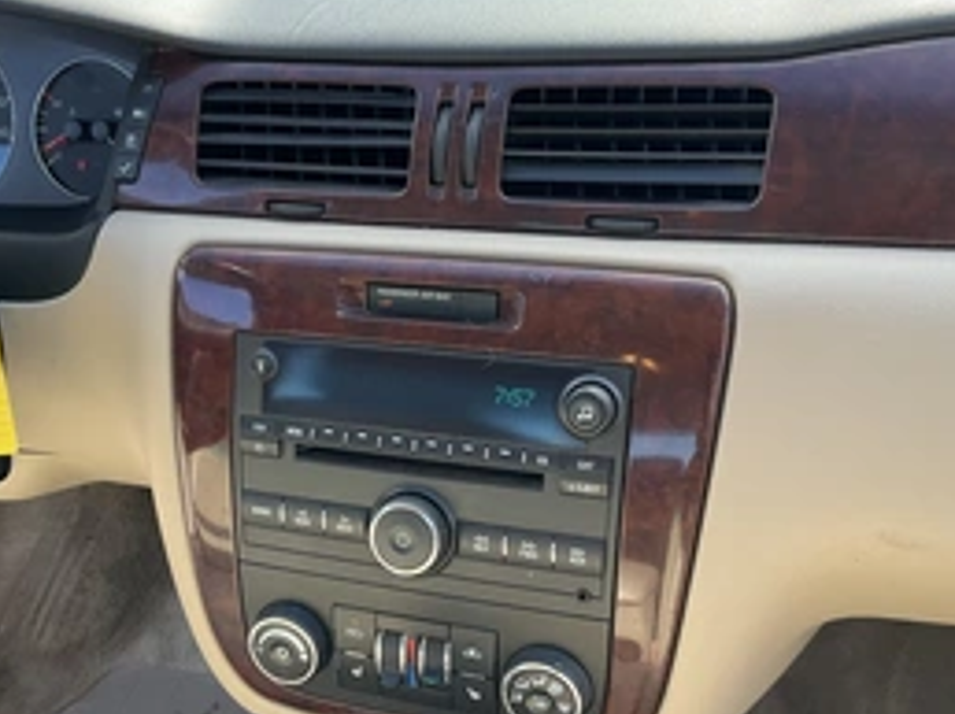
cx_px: 407
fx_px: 1240
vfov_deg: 32.1
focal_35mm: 45
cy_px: 381
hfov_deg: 42.0
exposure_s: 1/122
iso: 32
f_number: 1.8
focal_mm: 3
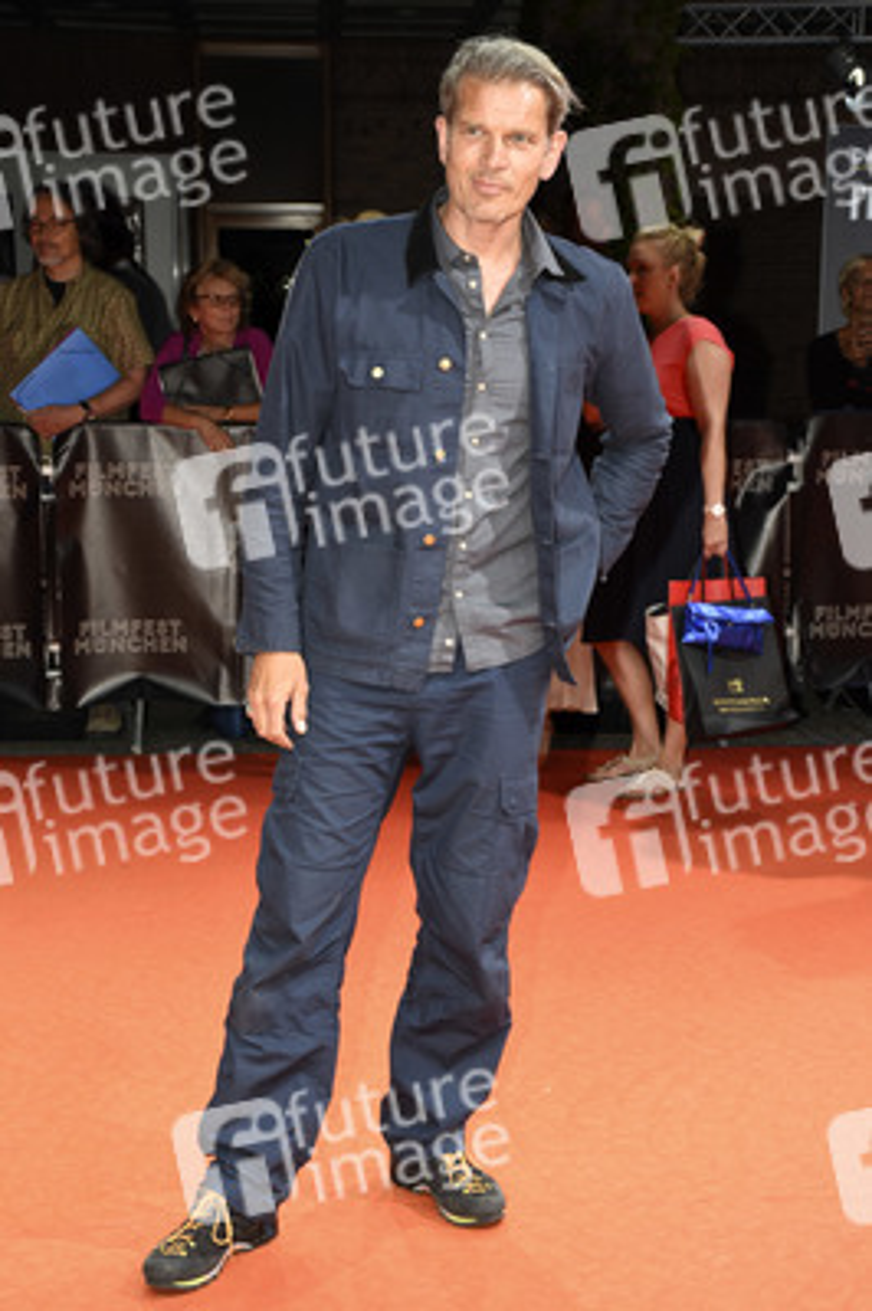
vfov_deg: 33.4
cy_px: 656
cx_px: 436
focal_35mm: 60
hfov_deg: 22.6
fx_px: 2184
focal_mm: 40
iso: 400
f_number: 6.3
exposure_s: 1/160
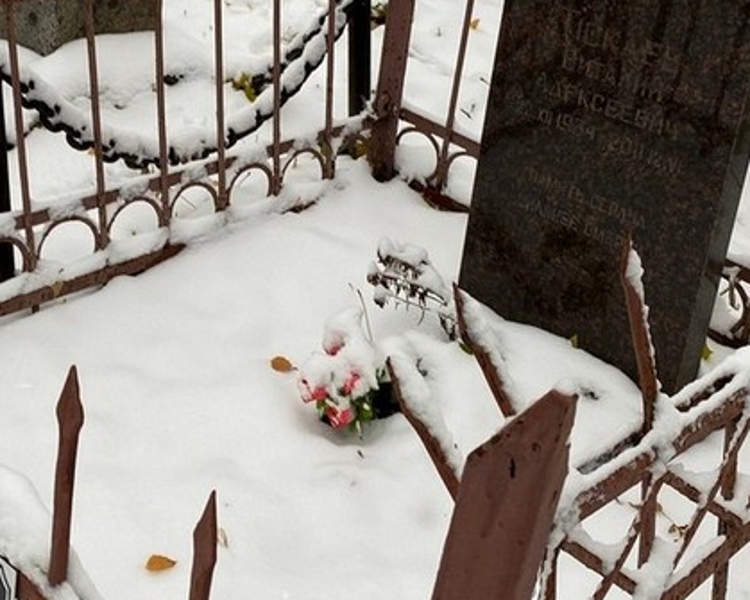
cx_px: 281
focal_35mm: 62
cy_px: 181
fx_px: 1376
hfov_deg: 30.4
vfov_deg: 24.4
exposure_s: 1/121
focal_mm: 4.25
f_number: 1.8
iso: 40
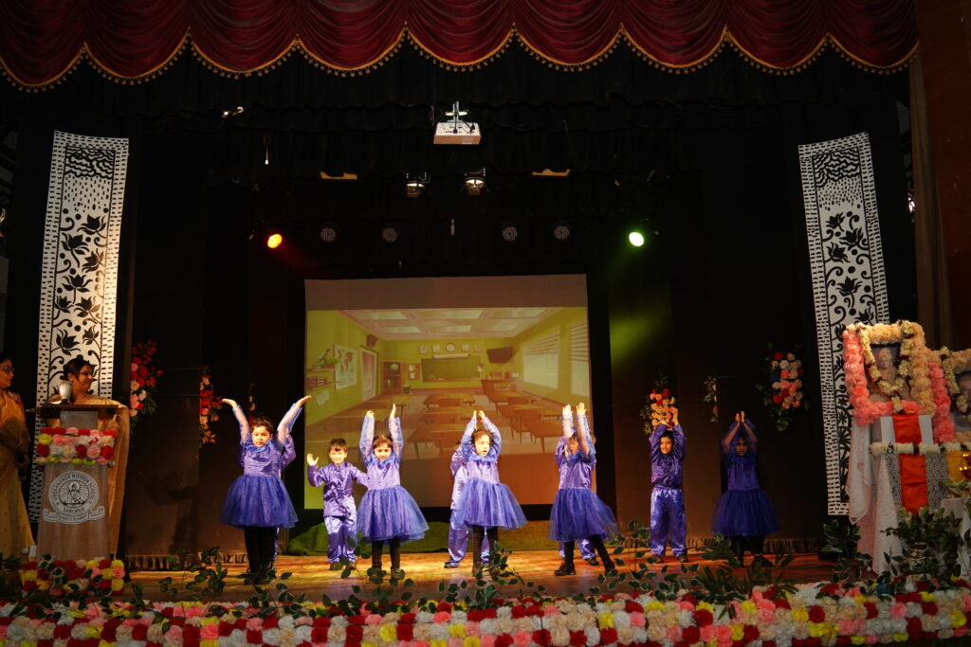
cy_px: 324
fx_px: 944
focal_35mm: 35
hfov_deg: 54.4
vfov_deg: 37.9
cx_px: 486
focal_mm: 35
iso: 800
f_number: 3.5
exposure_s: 1/200
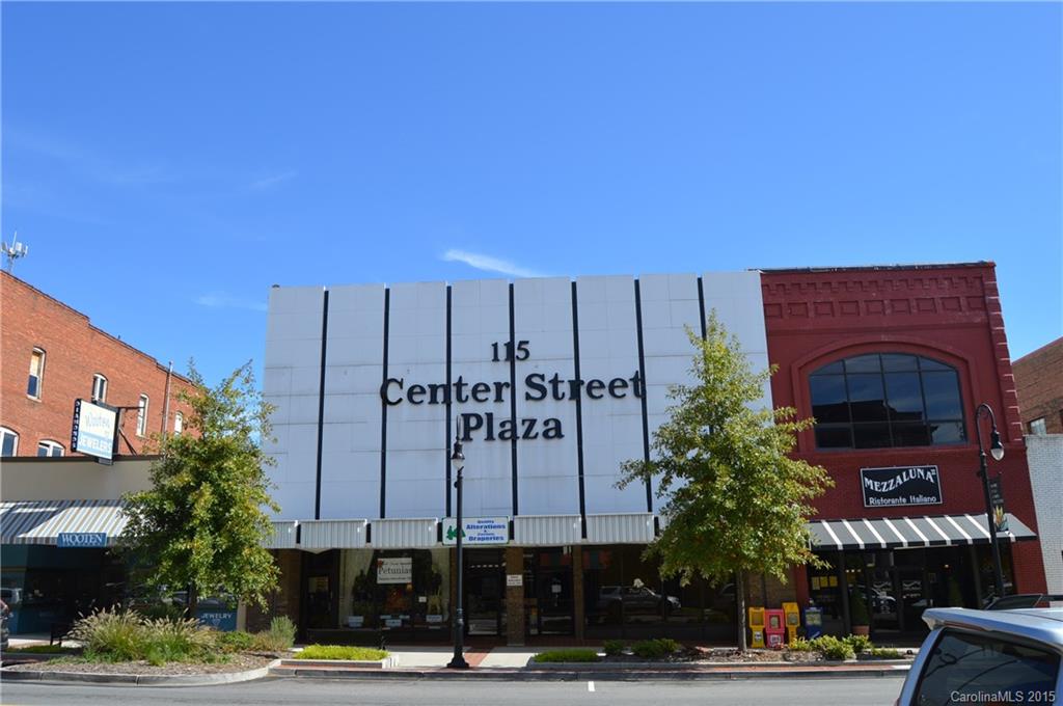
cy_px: 353
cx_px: 532
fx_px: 796
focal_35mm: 27
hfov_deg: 67.4
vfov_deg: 47.8
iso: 100
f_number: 8
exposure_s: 1/250
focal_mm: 18
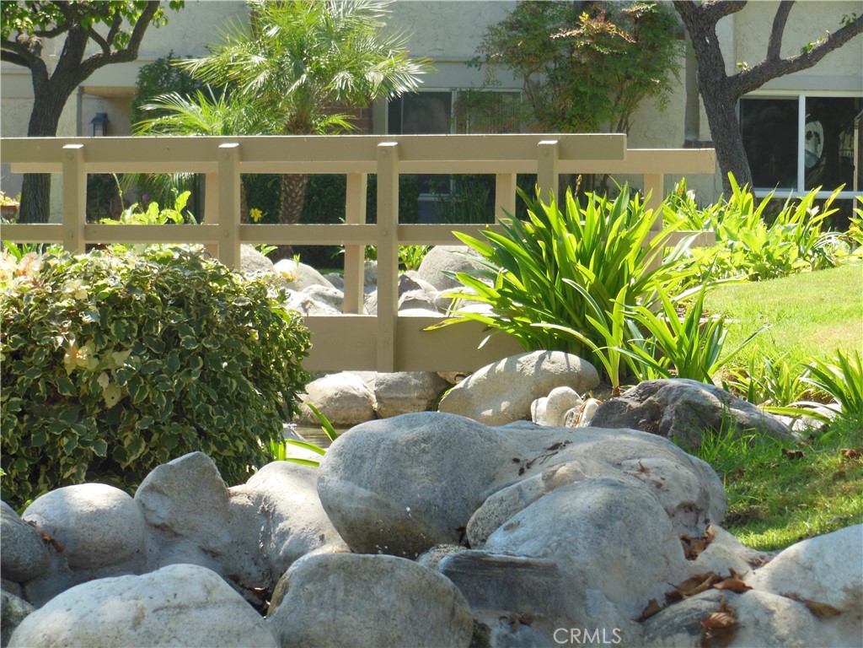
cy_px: 324
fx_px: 4114
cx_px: 432
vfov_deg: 9.0
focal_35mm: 165
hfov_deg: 12.0
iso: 125
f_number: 5.9
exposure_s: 1/160
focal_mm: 29.5
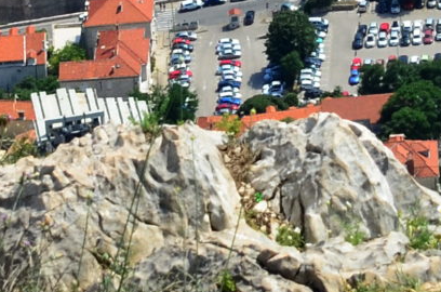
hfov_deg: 6.8
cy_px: -583
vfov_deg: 4.4
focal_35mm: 301
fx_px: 3679
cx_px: 668
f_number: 10
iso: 320
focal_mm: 32
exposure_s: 1/400
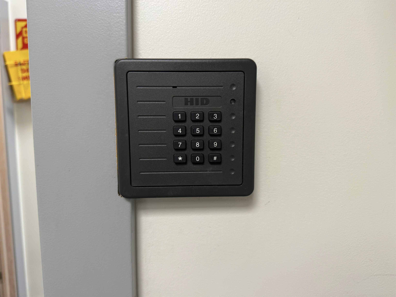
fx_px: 275
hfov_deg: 71.6
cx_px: 198
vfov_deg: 56.8
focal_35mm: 24
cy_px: 148
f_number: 1.78
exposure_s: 1/60
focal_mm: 6.76
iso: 125
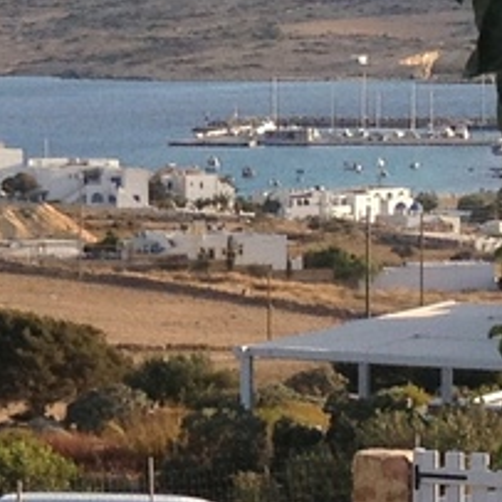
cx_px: -675
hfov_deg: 6.8
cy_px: 208
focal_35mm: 244
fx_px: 4003
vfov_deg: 7.2
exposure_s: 1/905
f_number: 2.4
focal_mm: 4.28
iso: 50
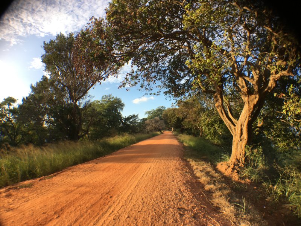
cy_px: 113
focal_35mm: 29
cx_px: 150
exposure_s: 1/427
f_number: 2.2
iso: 25
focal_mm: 4.15
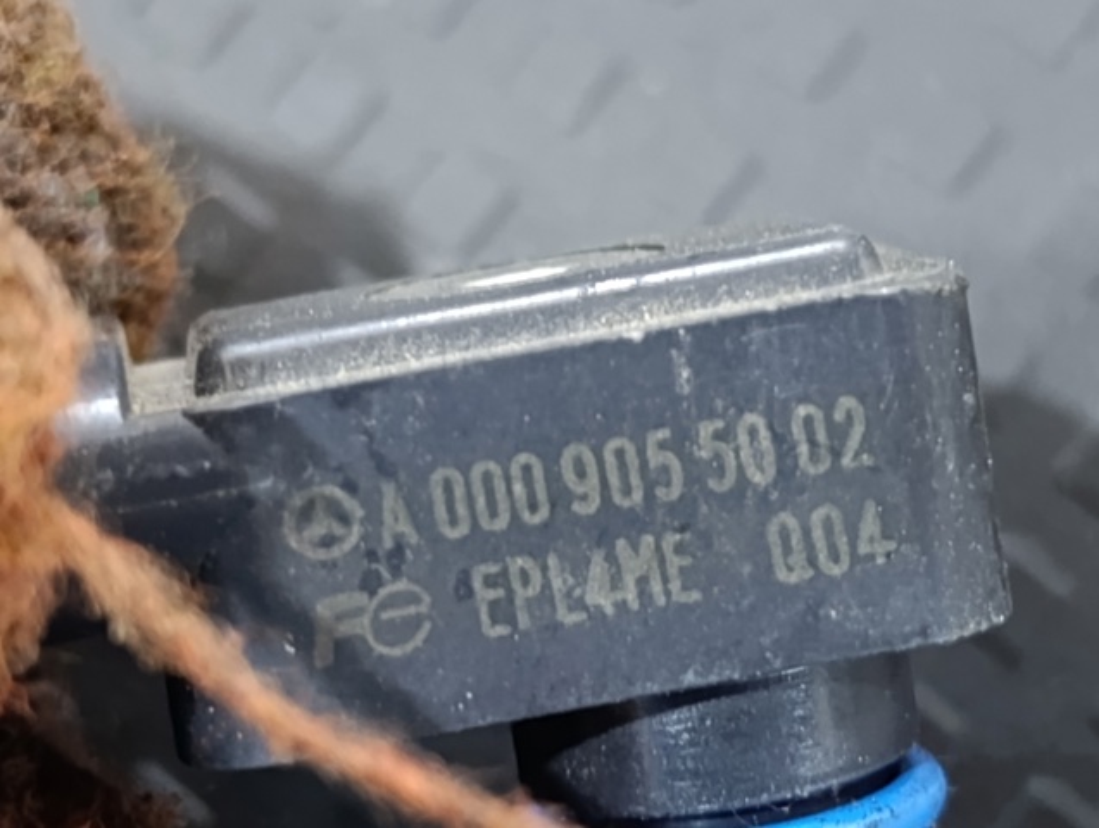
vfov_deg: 16.1
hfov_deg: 21.3
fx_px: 2926
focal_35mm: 92
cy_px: 414
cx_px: 550
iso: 3200
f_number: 1.7
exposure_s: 1/25
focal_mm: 6.11
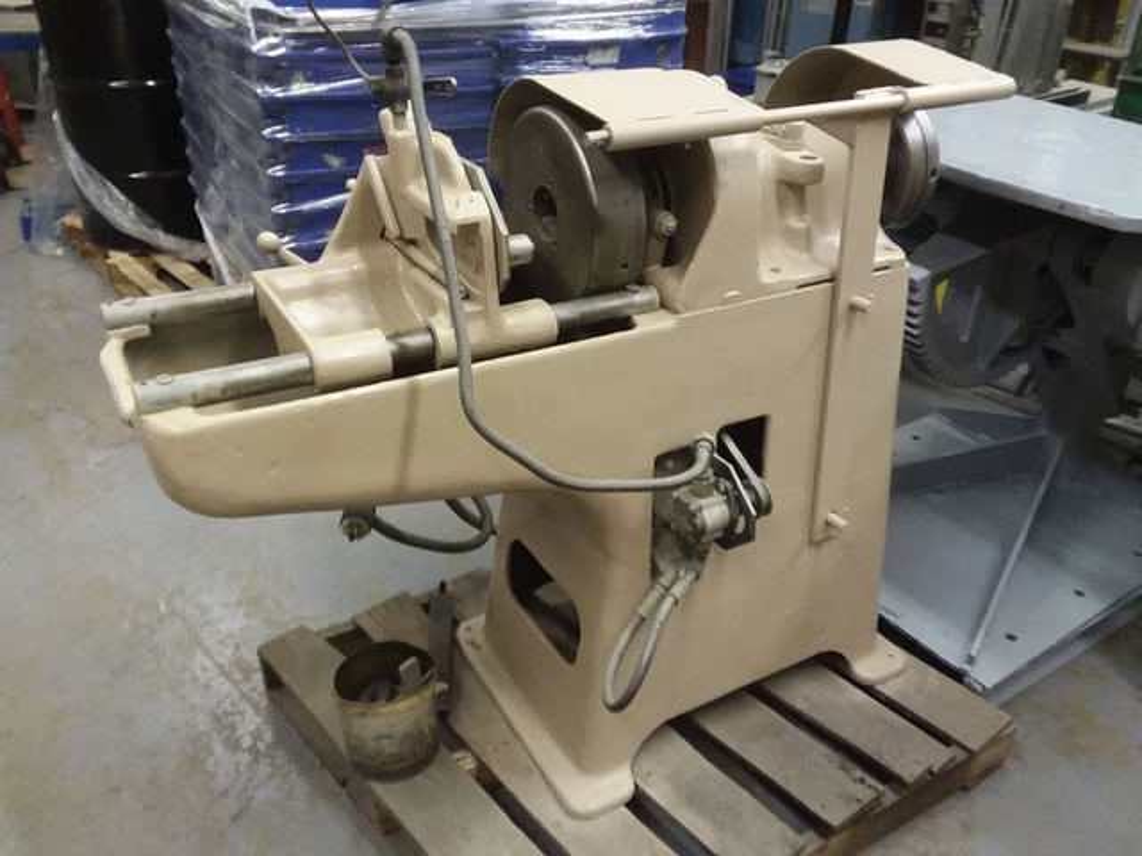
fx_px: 957
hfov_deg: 61.7
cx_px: 571
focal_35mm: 29
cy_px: 428
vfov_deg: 48.2
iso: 160
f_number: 1.9
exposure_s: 1/24
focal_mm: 2.47
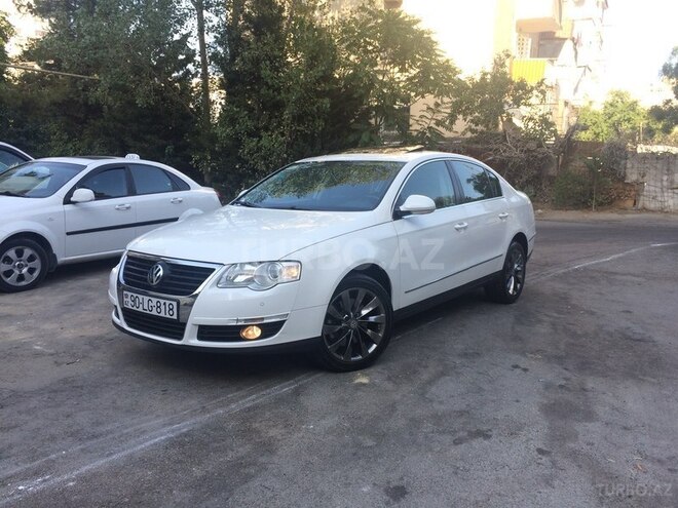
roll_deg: -0.9
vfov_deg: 48.2
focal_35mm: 29
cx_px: 339
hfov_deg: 61.7
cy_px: 254
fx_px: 568
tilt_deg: -8.6
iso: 32
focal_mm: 4.15
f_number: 2.2
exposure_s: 1/483
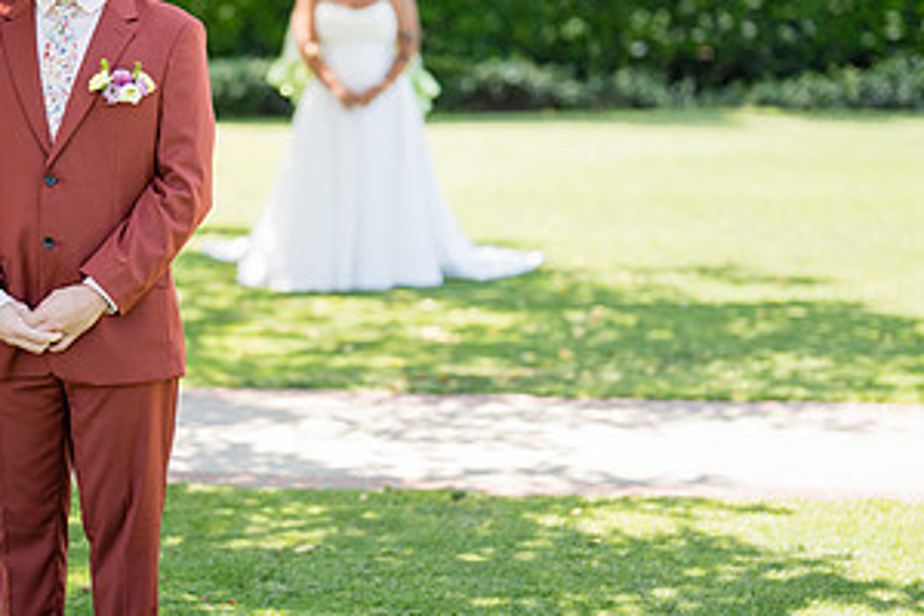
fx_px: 2618
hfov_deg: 20.0
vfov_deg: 13.4
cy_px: 247
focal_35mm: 102
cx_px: 310
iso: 200
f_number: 1.2
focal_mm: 50
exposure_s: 1/2500
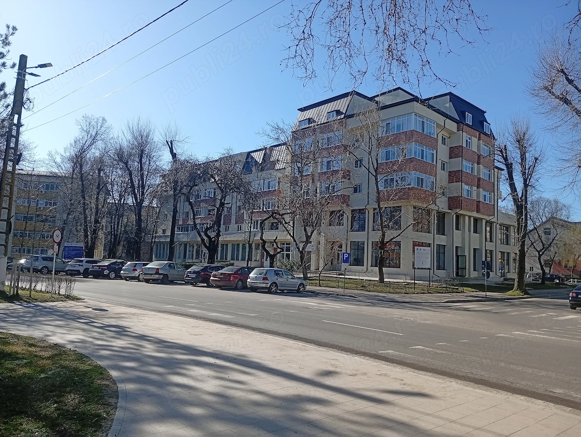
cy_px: 218
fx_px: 454
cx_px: 290
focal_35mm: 27
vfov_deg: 51.5
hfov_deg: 65.2
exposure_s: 1/569
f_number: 1.8
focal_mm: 3.98
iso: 51
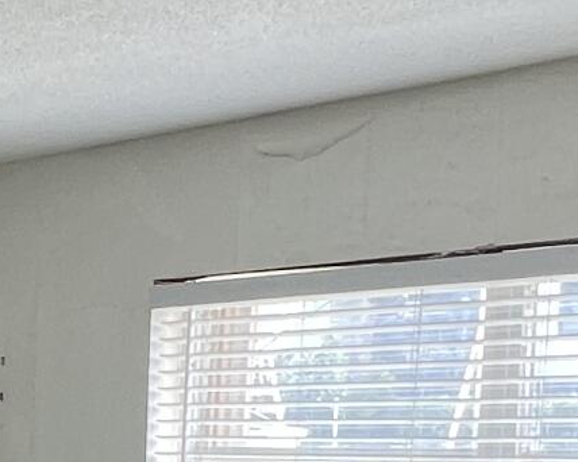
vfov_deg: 16.5
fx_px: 1522
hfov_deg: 18.5
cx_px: -338
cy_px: 569
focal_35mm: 89
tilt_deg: -5.0
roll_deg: -1.6
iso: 50
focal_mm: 1.57
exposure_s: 1/99
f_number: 1.8
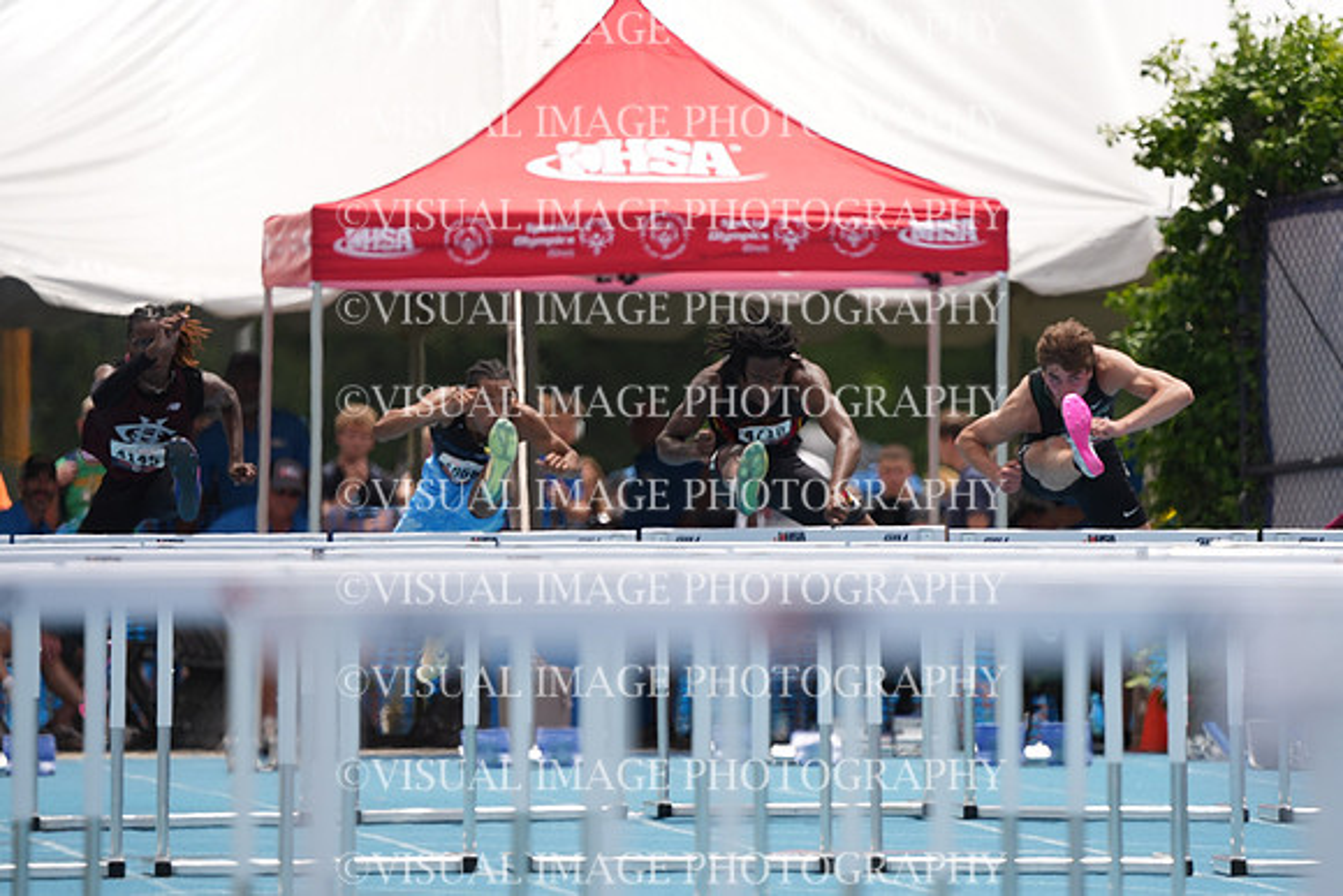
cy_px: 448
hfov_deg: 3.4
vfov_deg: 2.3
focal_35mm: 600
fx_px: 22388
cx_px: 672
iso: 500
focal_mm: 600
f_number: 6.3
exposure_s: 1/3200
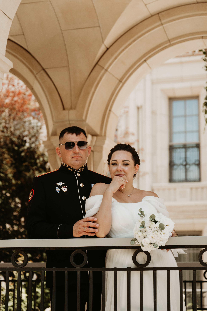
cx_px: 108
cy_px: 157
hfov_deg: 17.7
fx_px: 664
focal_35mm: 77
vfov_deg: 26.3
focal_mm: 70
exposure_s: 1/250
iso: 500
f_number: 2.8
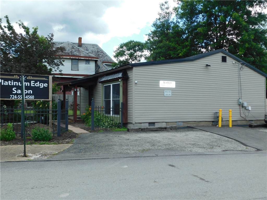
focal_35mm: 36
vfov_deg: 39.7
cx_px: 134
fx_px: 278
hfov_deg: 51.4
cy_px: 100
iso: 125
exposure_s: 1/640
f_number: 3.5
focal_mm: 6.3
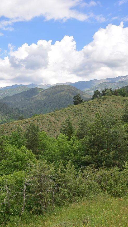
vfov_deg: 26.8
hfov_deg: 15.3
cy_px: 114
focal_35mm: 79
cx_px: 73
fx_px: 477
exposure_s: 1/125
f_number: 14
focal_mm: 50
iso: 250
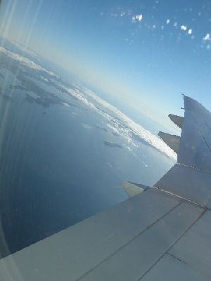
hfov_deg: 40.7
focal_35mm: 35
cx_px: 106
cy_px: 140
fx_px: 284
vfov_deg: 52.6
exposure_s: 1/238
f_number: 5.4
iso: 64
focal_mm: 7.5
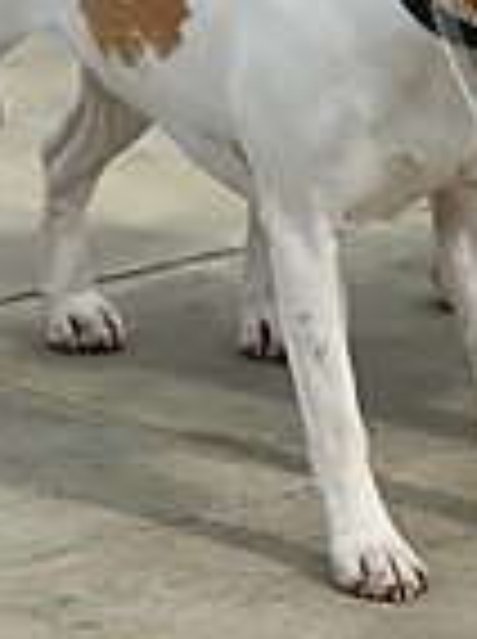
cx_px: 832
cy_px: -178
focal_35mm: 473
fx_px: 8717
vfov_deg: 4.2
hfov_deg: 3.1
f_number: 5.6
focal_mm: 120
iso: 360
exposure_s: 1/1000
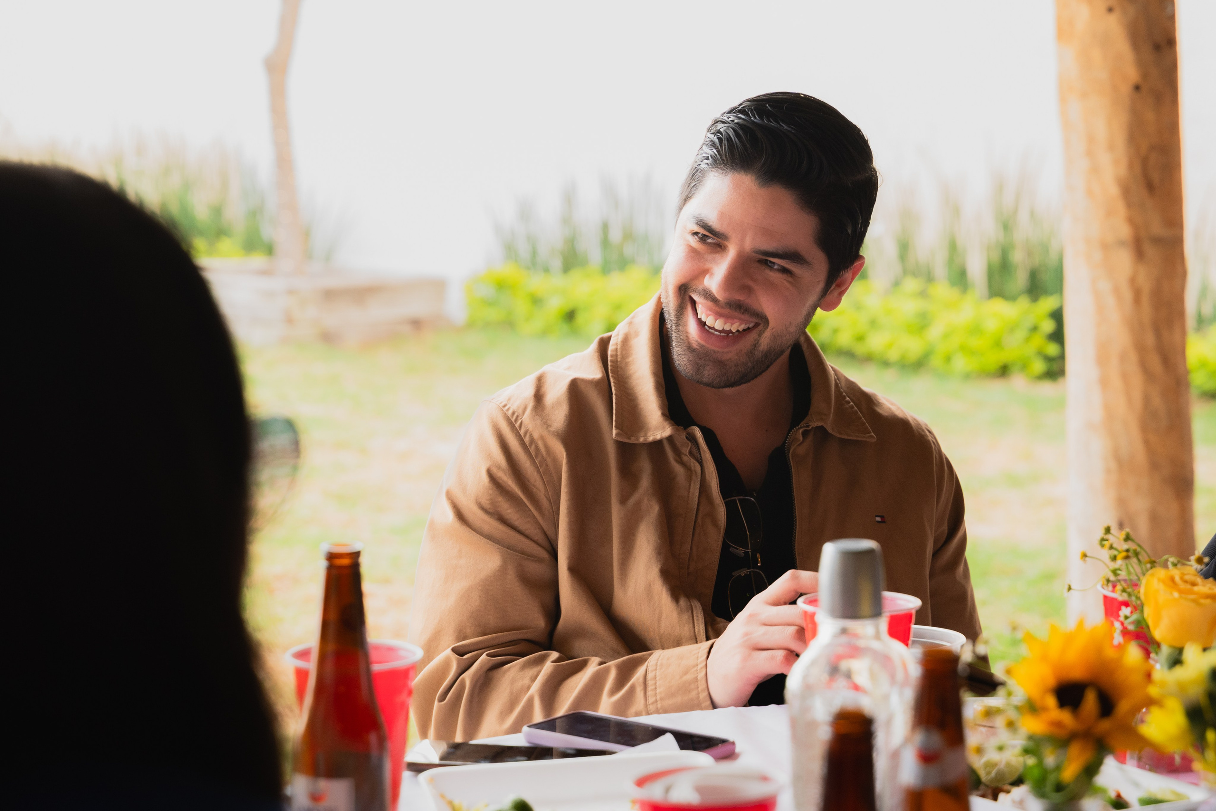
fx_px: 2951
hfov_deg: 23.3
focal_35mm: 87
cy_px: 338
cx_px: 708
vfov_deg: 15.6
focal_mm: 75
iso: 1000
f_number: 4.5
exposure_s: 1/160
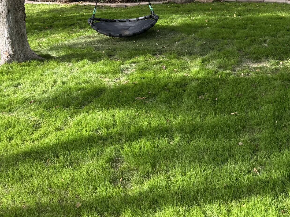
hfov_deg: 30.6
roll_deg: +1.3
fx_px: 528
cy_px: -3
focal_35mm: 63
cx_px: 175
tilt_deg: -7.5
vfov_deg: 22.4
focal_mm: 5.96
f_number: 1.6
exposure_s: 1/403
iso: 50
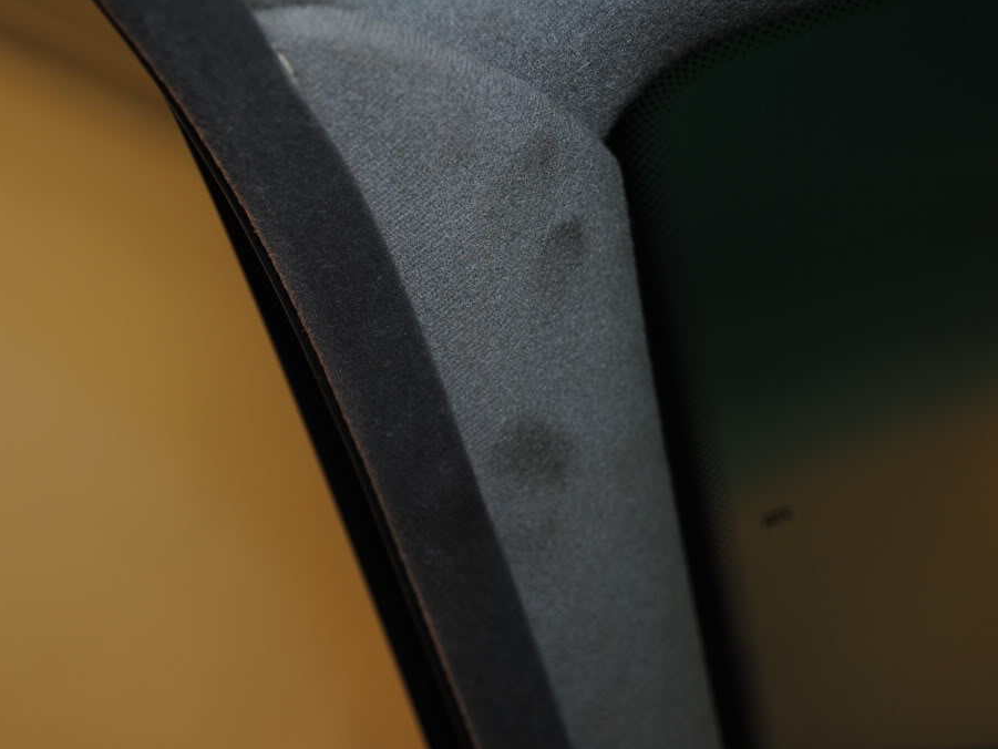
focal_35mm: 59
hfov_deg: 32.7
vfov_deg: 24.8
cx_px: 528
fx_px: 1701
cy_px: 377
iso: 200
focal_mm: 36
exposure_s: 1/60
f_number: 5
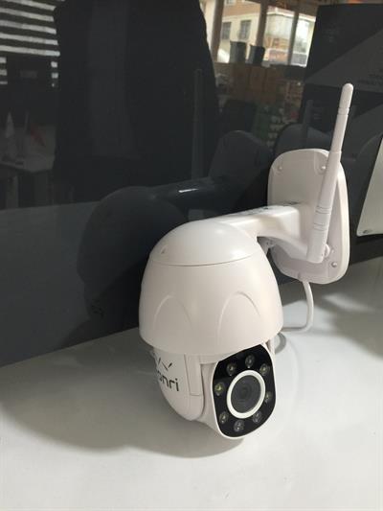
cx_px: 192
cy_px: 256
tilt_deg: -20.8
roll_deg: -6.5
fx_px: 428
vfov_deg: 61.6
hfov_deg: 48.2
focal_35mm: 29
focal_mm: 4.15
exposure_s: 1/17
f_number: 2.2
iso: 80
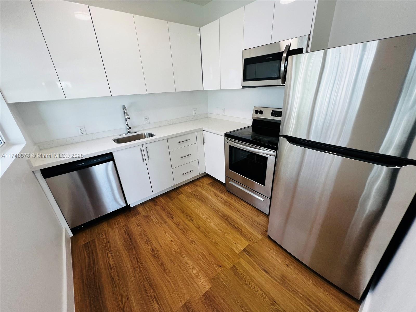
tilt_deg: -23.3
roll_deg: +3.6
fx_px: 156
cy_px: 156
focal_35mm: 13
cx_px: 208
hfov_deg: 106.2
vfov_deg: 89.9
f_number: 1.8
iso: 125
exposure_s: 1/120
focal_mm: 1.57
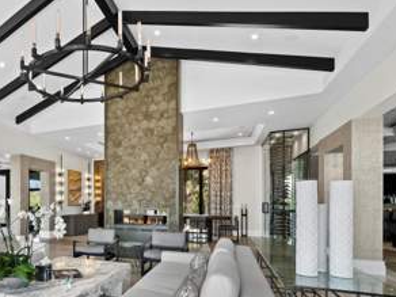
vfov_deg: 57.7
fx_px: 263
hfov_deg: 67.0
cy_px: 197
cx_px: 79
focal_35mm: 23
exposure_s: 1/8
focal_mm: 7
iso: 320
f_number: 11
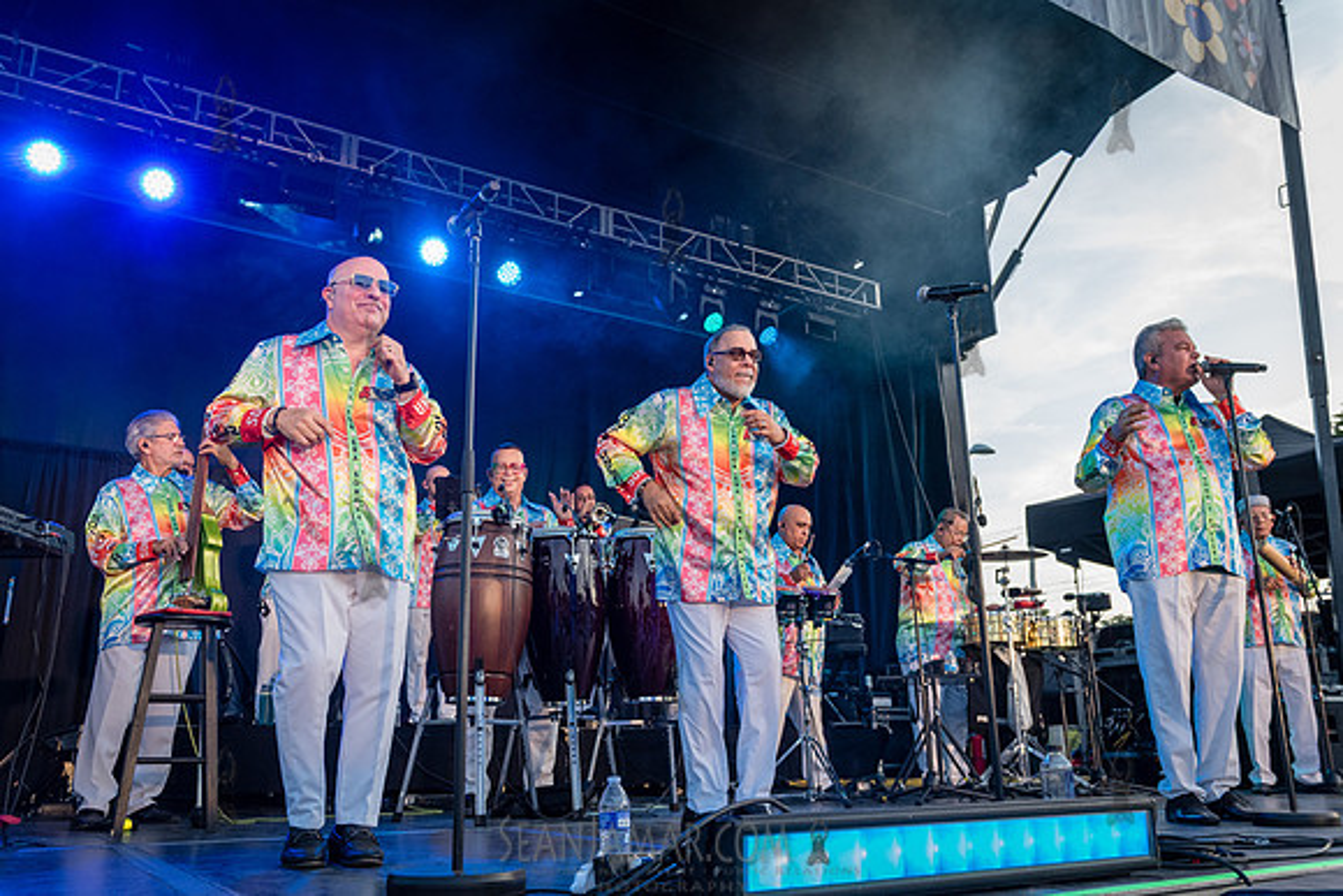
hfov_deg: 62.7
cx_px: 672
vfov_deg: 44.3
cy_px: 448
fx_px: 1102
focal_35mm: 30
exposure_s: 1/1250
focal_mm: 29
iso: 2000
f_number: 4
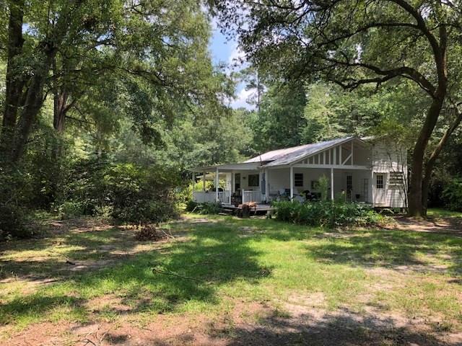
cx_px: 231
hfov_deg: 63.4
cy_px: 173
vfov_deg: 49.7
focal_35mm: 28
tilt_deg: +4.5
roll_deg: -0.7
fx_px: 374
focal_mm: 3.99
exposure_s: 1/363
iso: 20
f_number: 1.8
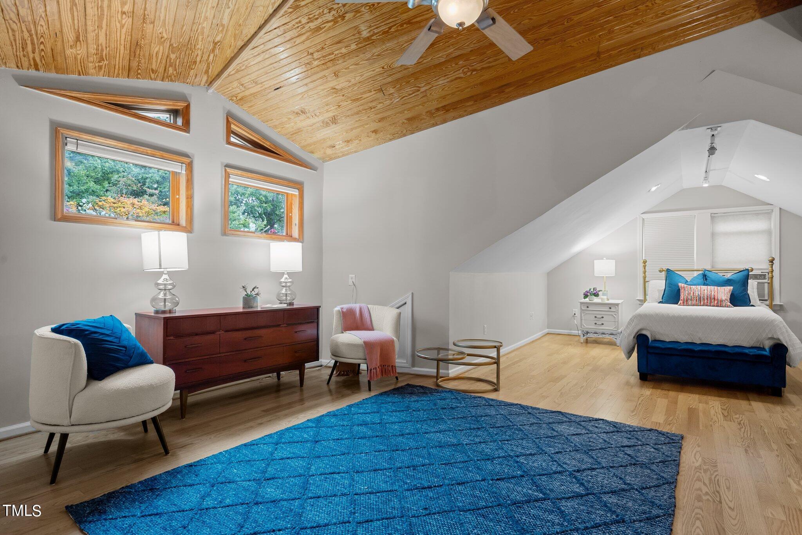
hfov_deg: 90.0
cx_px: 401
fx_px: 401
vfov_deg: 67.4
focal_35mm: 18
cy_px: 268
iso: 400
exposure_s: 1/1.43
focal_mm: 18
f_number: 8
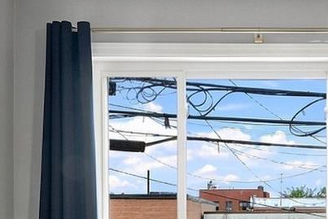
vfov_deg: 21.4
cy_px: 225
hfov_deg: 32.1
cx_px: 254
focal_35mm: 61
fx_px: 556
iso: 400
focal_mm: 8
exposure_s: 1/1000
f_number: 9
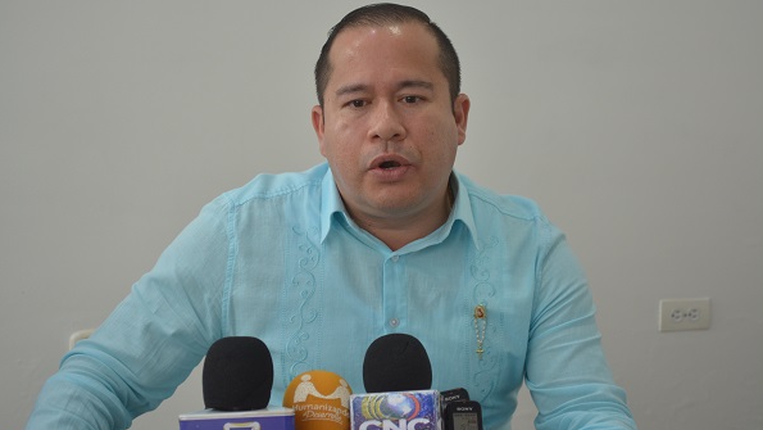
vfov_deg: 15.9
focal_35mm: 76
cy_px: 226
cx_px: 382
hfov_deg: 27.9
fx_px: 1538
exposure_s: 1/80
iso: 400
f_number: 5.6
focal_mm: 48
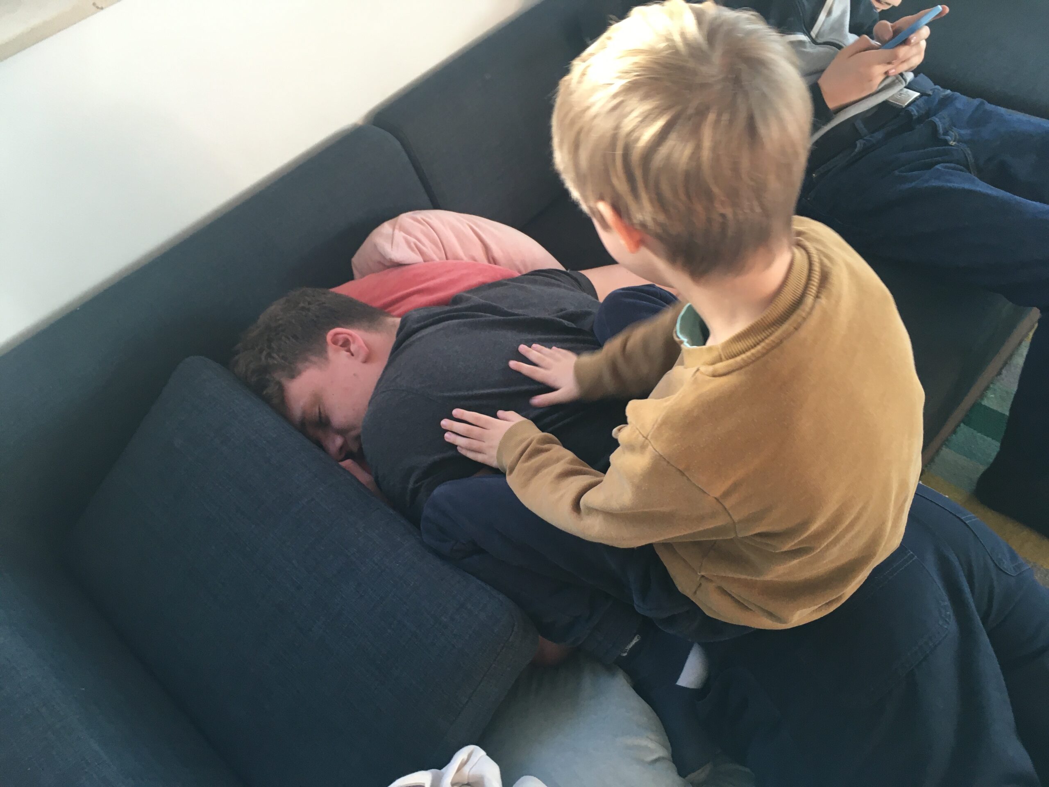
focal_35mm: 29
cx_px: 524
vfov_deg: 48.2
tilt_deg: -47.3
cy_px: 394
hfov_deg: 61.7
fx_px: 879
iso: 80
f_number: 2.2
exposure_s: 1/33
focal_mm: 4.15
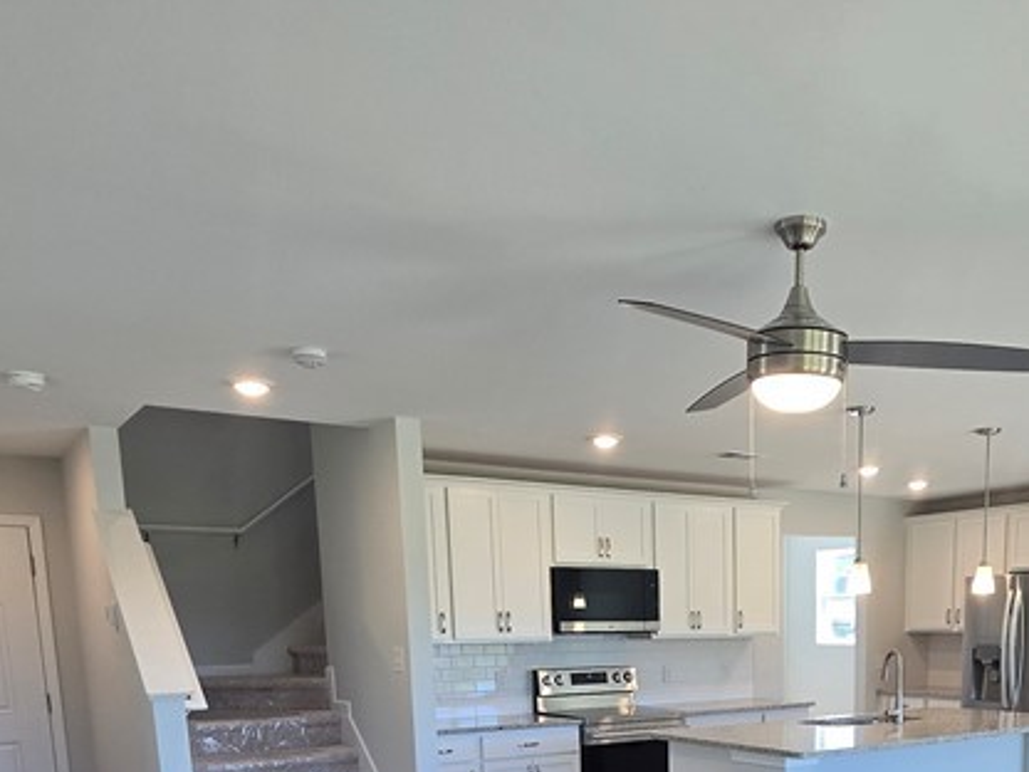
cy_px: 804
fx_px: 951
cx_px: 705
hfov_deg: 55.4
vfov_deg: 38.3
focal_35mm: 32
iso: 50
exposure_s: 1/60
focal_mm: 2.2
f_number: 2.2
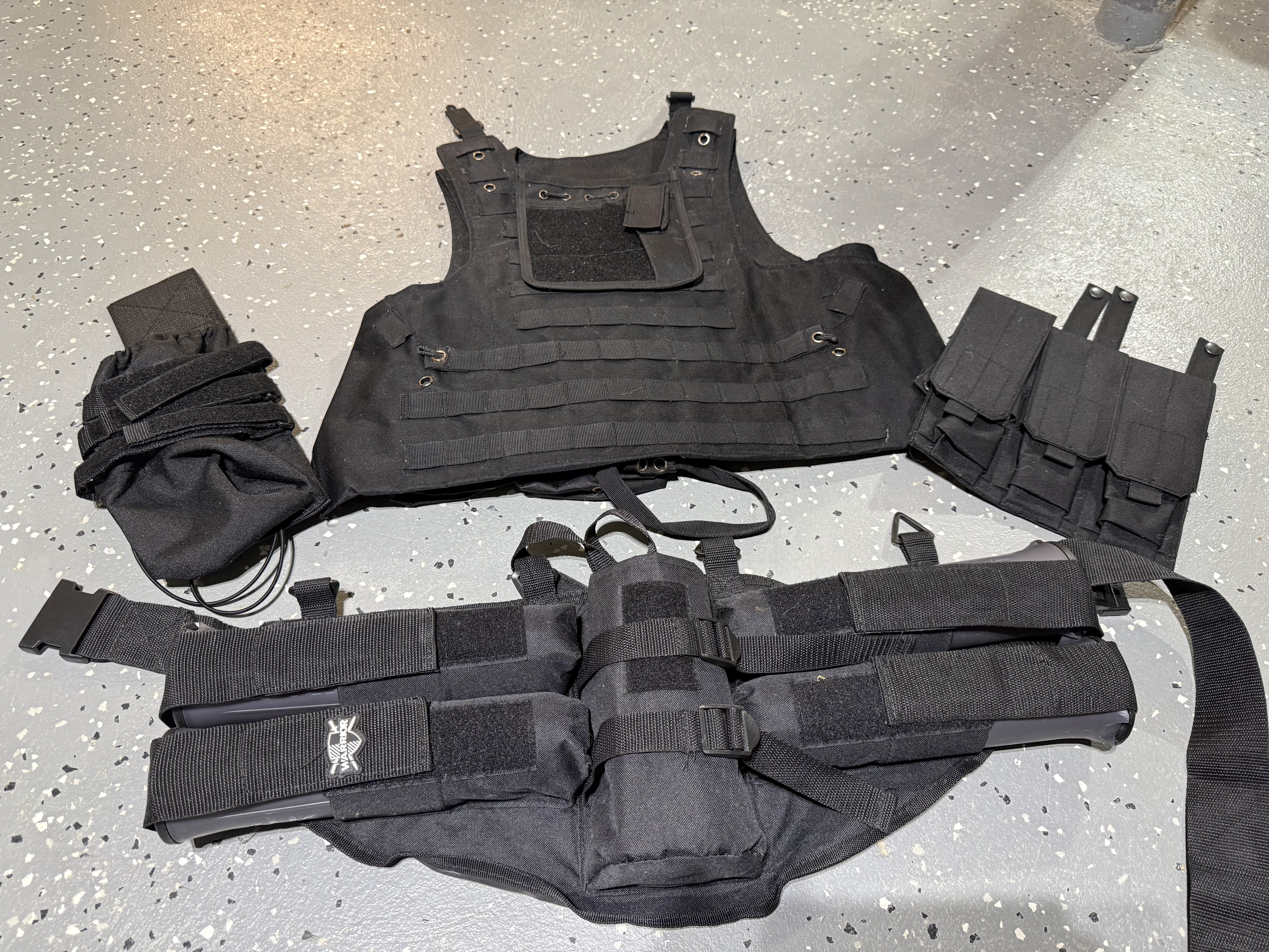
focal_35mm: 24
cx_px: 634
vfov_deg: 56.8
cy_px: 476
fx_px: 880
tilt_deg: -53.9
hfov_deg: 71.6
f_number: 1.78
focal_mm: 6.76
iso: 320
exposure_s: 1/60
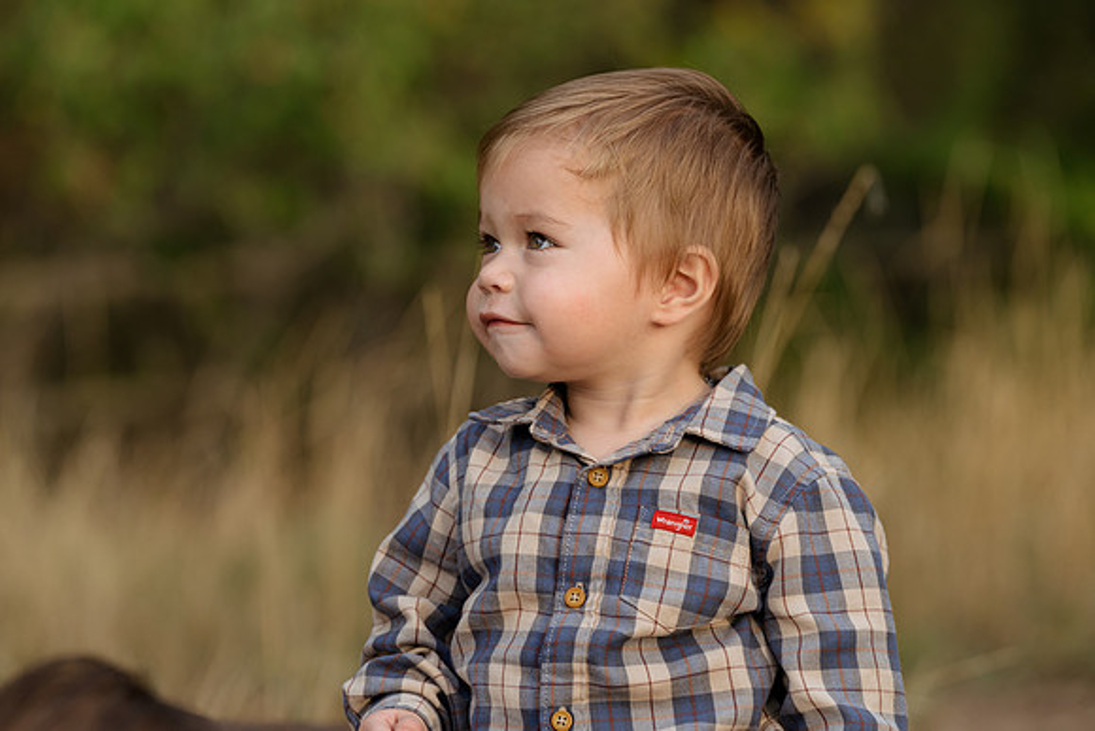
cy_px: 366
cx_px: 548
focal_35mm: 200
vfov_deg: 6.9
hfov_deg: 10.3
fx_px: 6084
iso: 640
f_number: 5.6
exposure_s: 1/200
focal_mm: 200
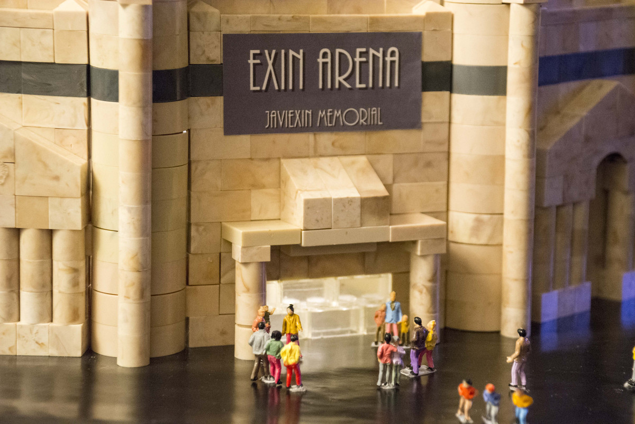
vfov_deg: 13.8
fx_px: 1746
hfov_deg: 20.6
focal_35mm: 99
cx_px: 318
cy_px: 212
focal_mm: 66
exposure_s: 1/10
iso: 3200
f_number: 5.3
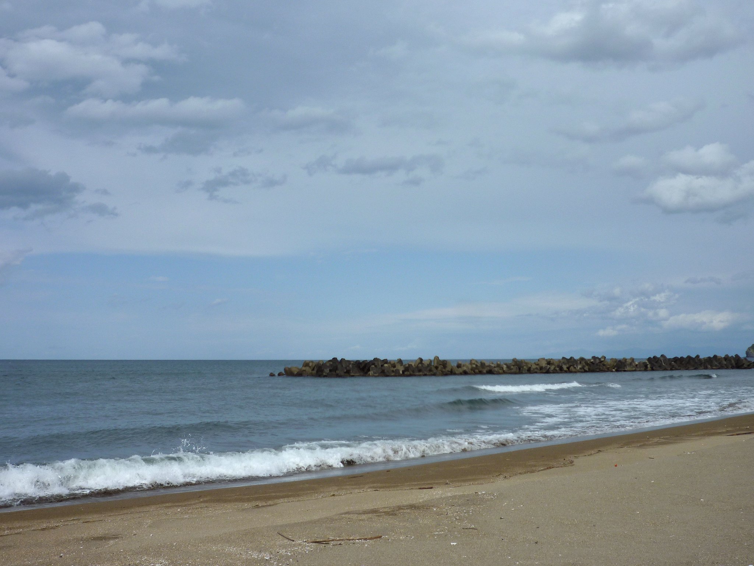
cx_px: 377
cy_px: 283
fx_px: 915
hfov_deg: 44.8
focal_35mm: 42
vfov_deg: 34.3
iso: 80
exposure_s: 1/640
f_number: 6.3
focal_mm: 7.3
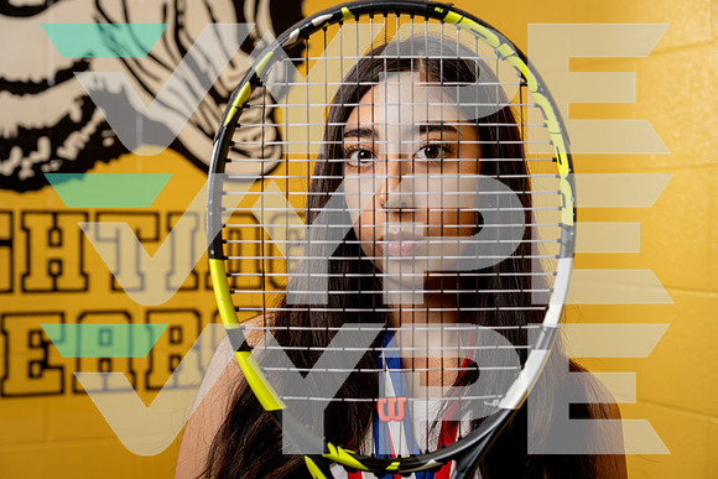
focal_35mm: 60
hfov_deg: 33.4
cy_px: 240
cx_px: 359
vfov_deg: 22.6
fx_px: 1197
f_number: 5.6
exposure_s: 1/250
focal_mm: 60
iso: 500
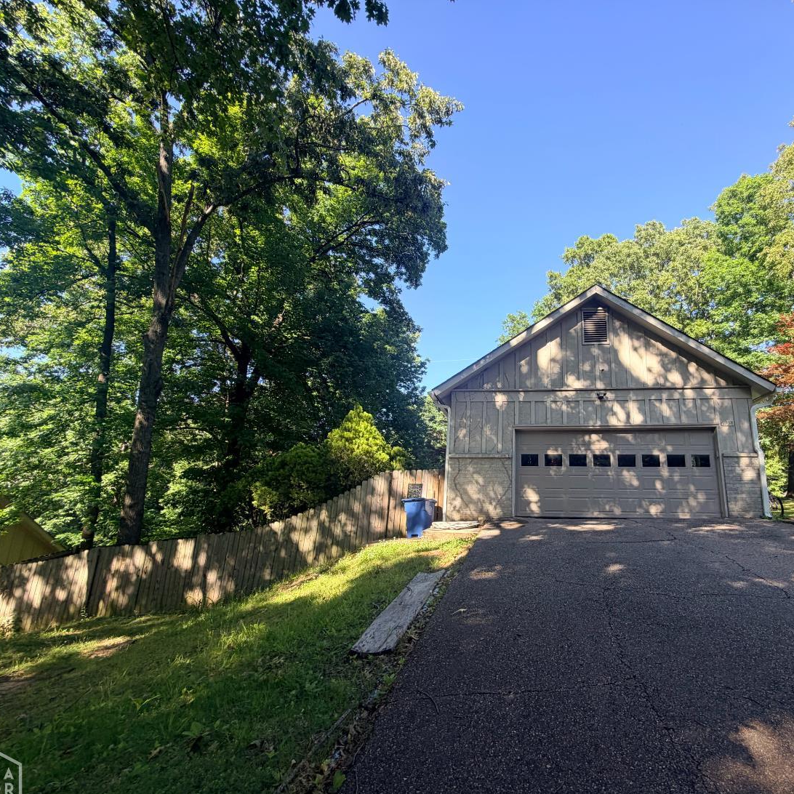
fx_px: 441
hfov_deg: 82.2
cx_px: 503
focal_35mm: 17
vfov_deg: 83.9
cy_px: 408
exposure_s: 1/243
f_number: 2.2
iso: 40
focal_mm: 2.22
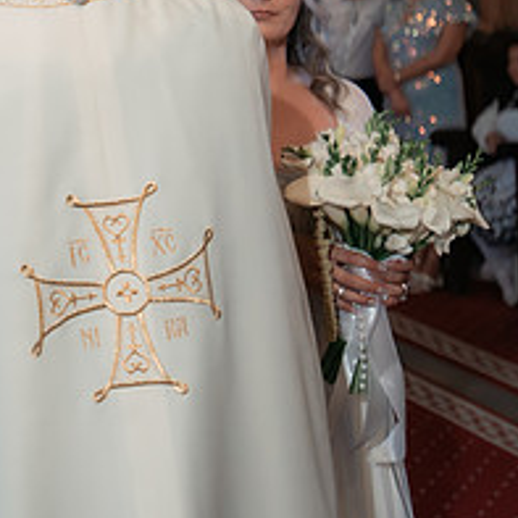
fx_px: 1388
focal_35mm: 82
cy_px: 35
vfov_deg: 20.6
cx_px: -150
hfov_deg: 19.5
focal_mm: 30
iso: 3200
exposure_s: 1/200
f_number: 2.8
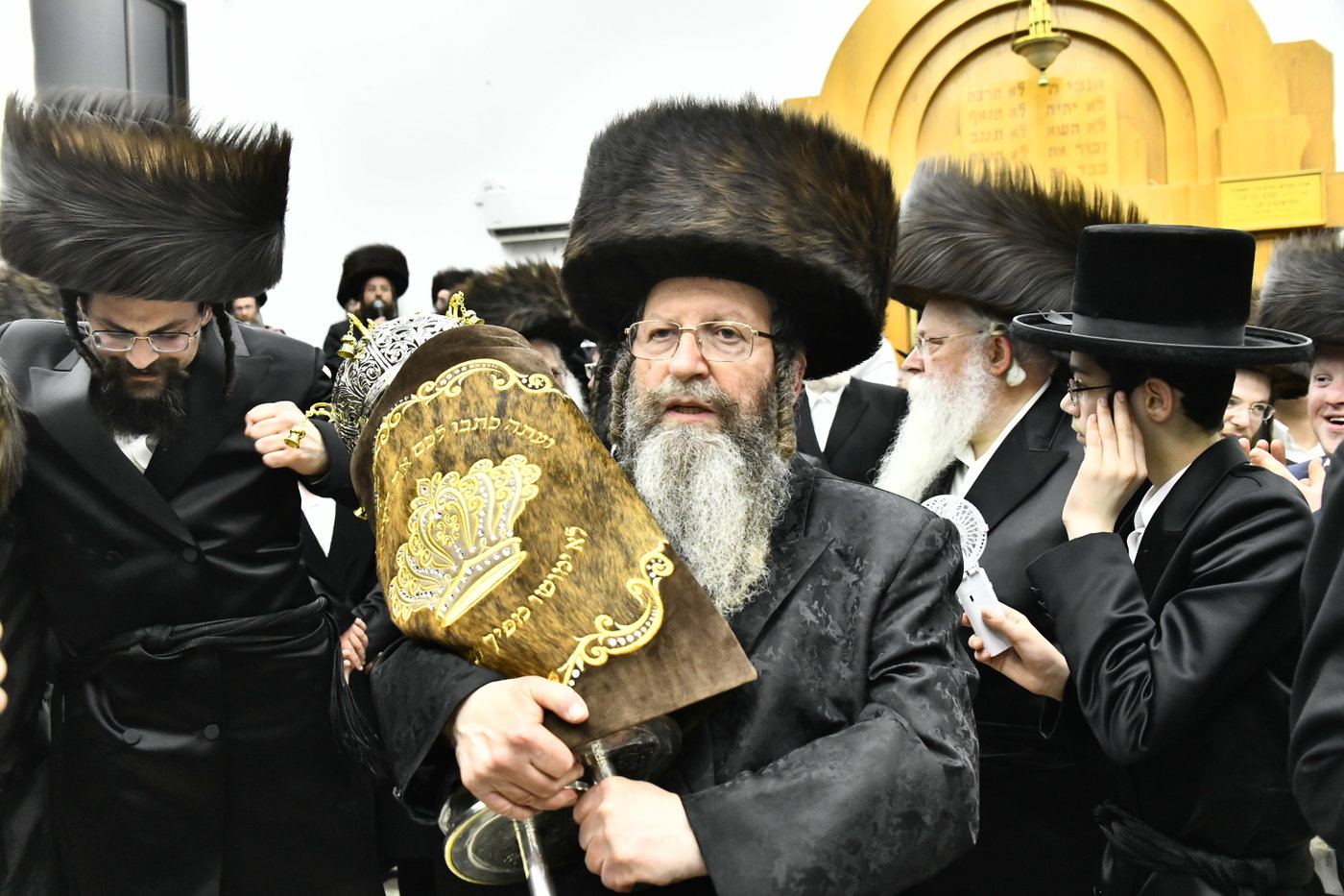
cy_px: 448
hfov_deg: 55.8
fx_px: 1269
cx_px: 672
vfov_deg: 38.9
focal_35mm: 34
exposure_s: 1/200
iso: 3200
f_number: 5.6
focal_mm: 34
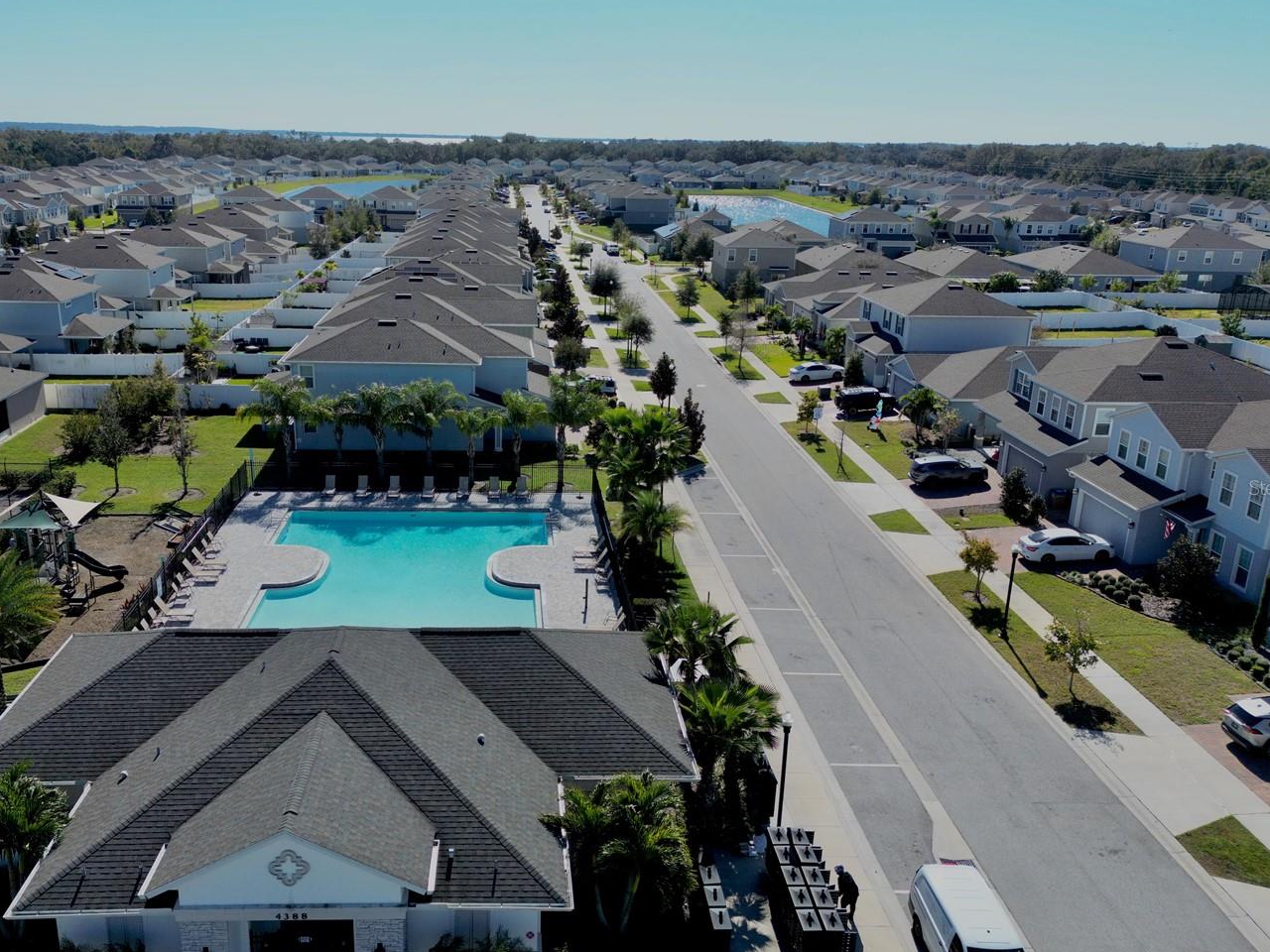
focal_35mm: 30
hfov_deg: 59.7
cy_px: 487
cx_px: 549
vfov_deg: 46.8
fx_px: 1101
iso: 140
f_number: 1.7
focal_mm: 6.72
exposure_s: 1/3200
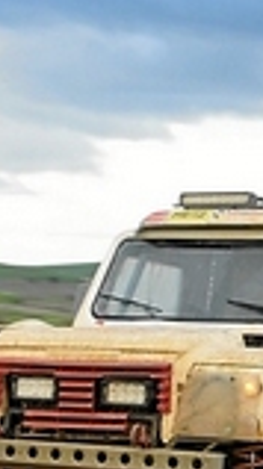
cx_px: 225
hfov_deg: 5.2
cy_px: 350
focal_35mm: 231
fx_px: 2875
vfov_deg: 9.3
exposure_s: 1/400
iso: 500
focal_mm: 52
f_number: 5
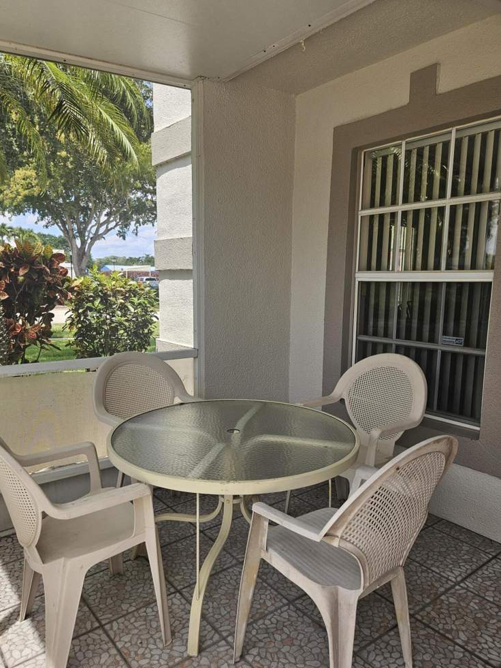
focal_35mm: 25
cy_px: 358
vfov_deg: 69.3
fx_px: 482
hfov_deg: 54.9
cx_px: 235
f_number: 1.8
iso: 25
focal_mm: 5.4
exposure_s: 1/260
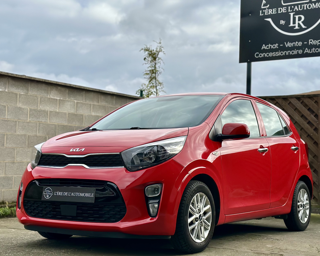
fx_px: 568
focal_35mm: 60
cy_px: 131
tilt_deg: +2.4
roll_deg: -1.2
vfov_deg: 25.4
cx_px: 177
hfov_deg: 31.4
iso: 80
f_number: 1.78
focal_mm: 6.86
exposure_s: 1/4566
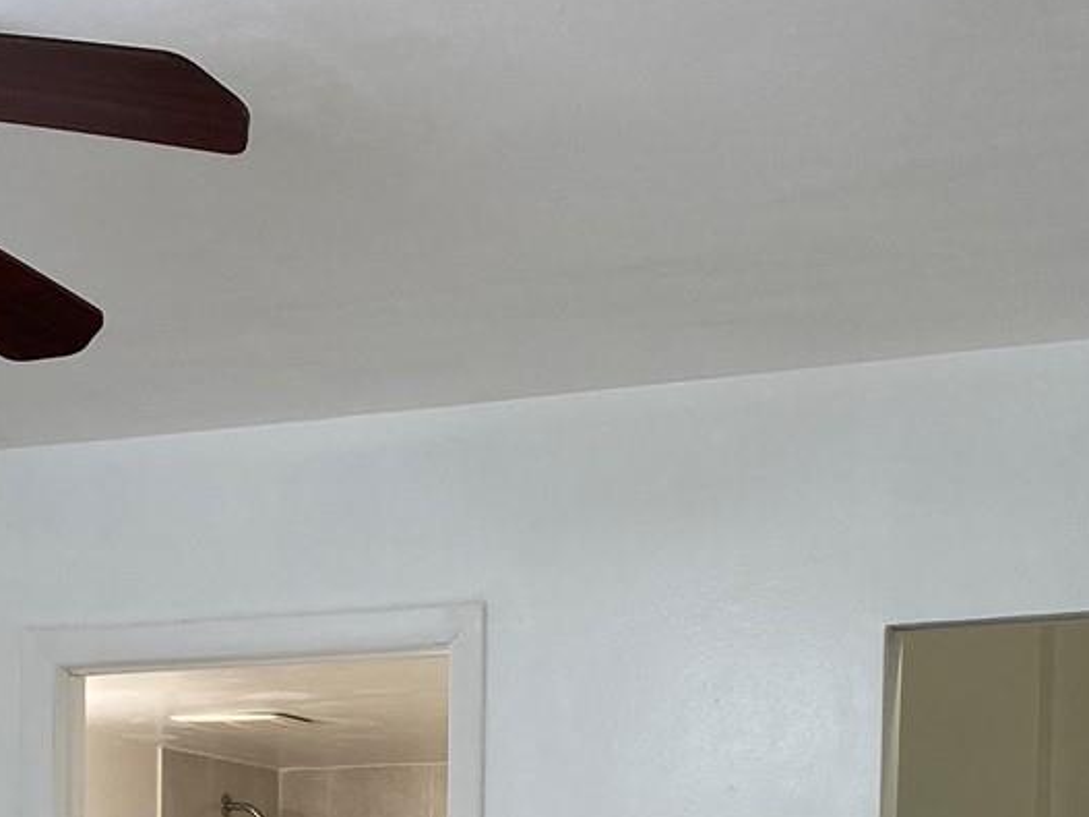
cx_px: 221
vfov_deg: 17.1
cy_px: 1179
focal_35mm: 79
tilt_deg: -5.0
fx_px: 2485
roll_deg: -0.5
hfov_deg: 24.3
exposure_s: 1/120
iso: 80
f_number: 1.8
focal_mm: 4.25
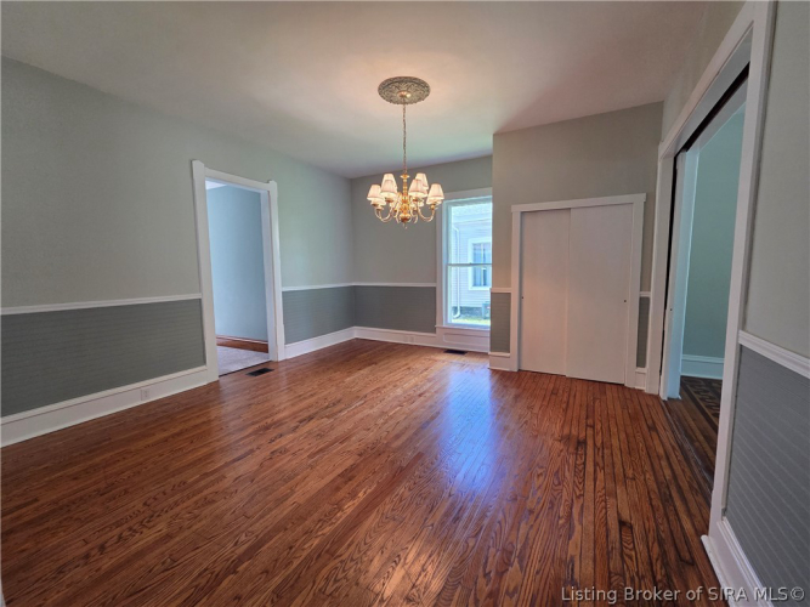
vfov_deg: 89.9
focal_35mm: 13
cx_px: 405
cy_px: 304
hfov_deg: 106.2
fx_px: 304
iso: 200
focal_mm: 2.2
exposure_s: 1/120
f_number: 2.2
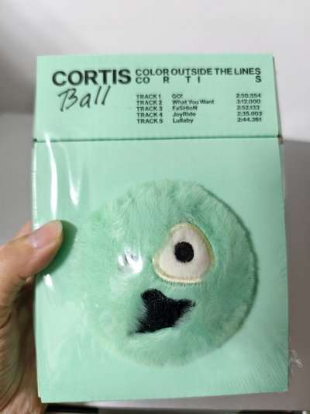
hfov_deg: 58.9
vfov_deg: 73.9
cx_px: 155
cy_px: 207
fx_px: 275
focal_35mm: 23
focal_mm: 6.54
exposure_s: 1/60
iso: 703
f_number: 1.57
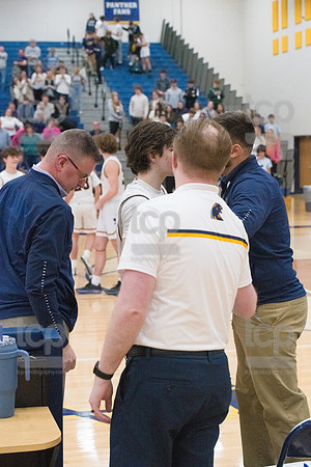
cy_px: 234
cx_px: 156
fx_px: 1011
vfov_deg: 26.0
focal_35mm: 78
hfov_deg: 17.5
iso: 8000
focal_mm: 78
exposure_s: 1/1000
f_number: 5
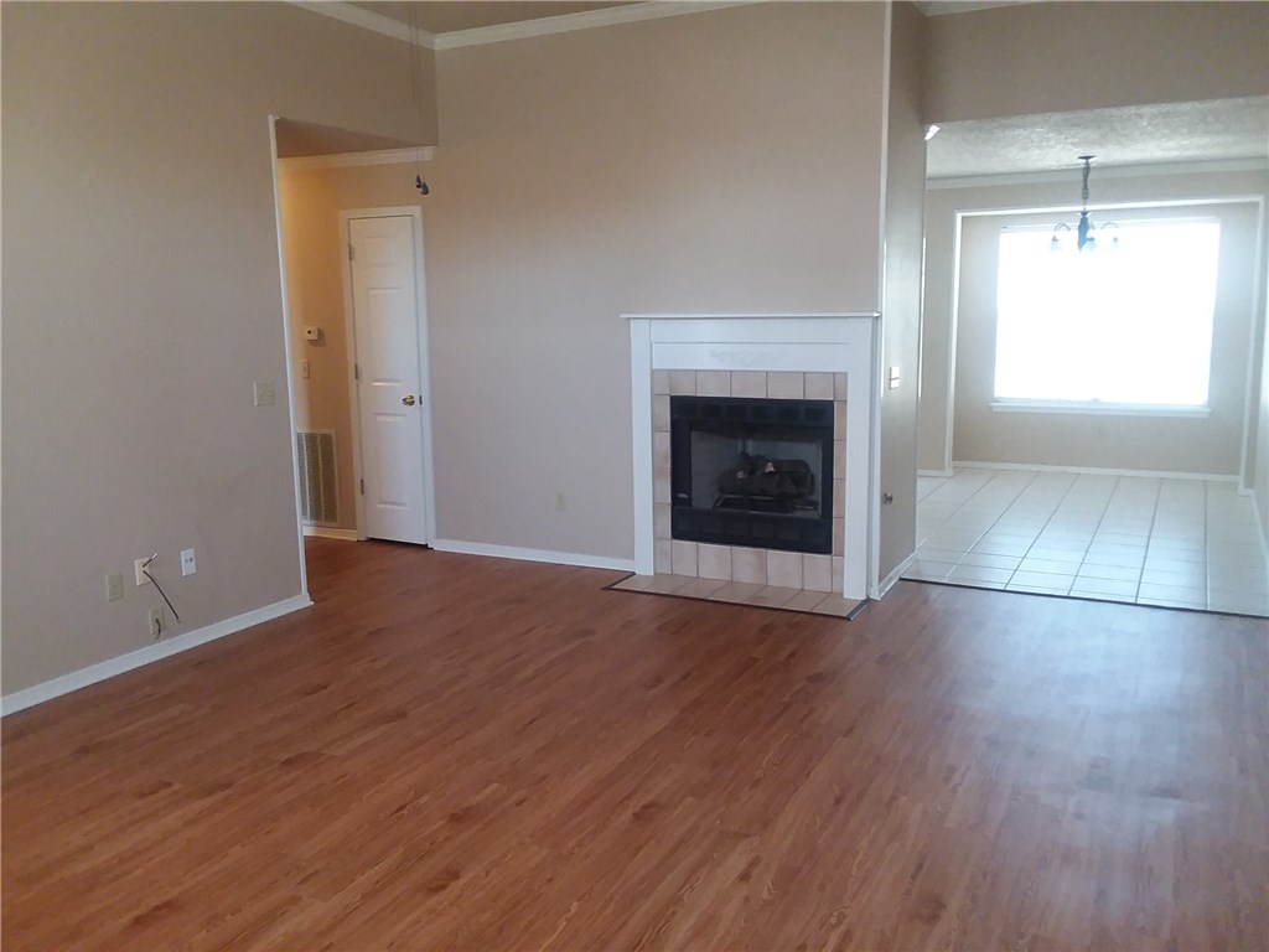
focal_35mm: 29
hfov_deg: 61.7
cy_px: 476
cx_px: 634
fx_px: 1063
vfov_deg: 48.2
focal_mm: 2.47
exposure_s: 1/30
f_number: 1.9
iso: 160
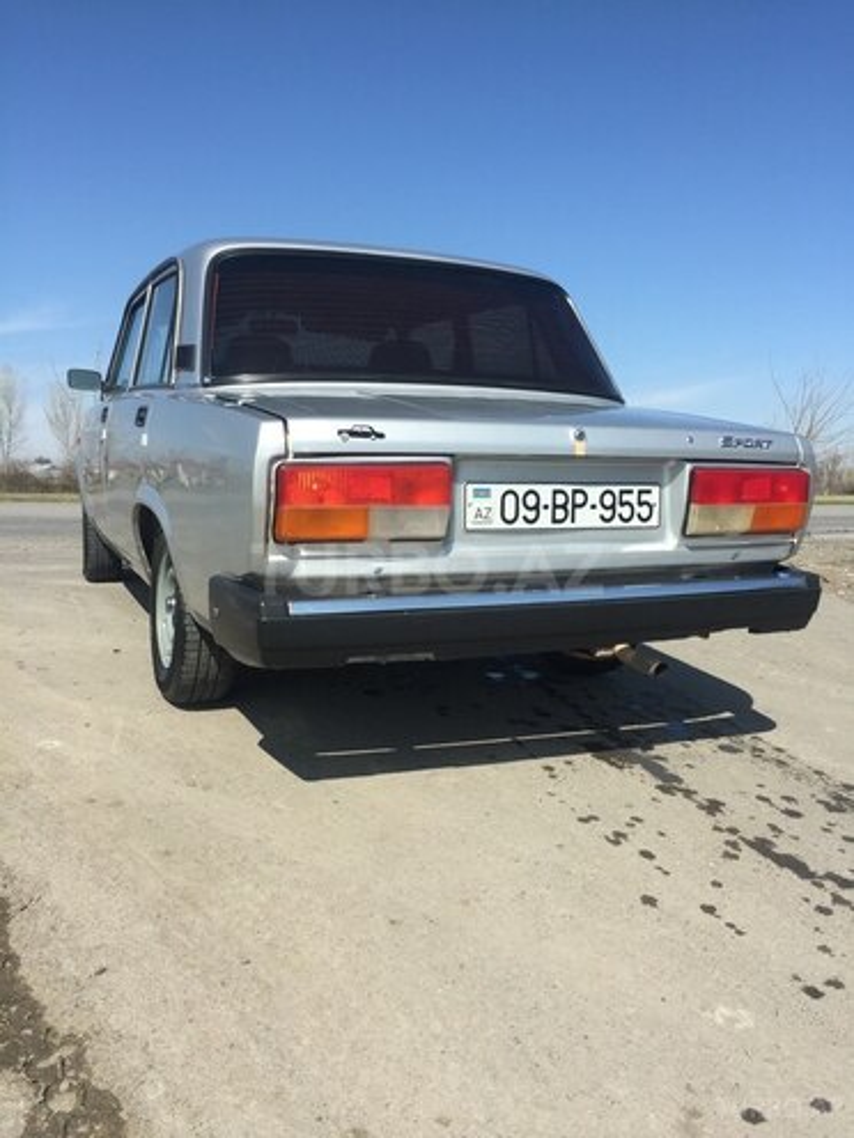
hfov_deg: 48.2
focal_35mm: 29
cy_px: 569
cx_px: 427
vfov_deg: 61.7
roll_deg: -0.4
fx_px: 954
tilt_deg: -3.6
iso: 32
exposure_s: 1/2083
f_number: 2.2
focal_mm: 4.15
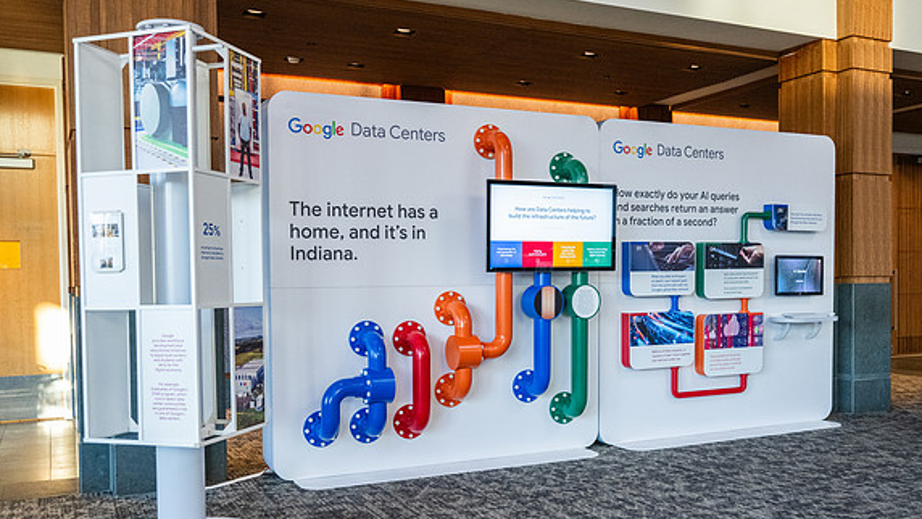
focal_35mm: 35
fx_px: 856
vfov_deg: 33.6
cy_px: 311
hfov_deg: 56.6
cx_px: 466
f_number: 2.8
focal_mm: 30
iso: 3200
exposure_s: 1/200
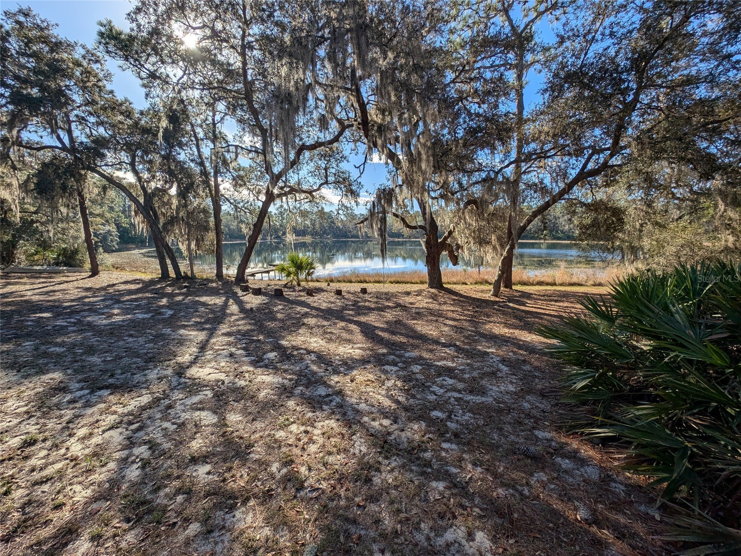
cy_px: 278
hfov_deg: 110.5
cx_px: 370
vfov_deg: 94.5
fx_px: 257
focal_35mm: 12
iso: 36
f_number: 1.95
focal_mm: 2.23
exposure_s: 1/1773
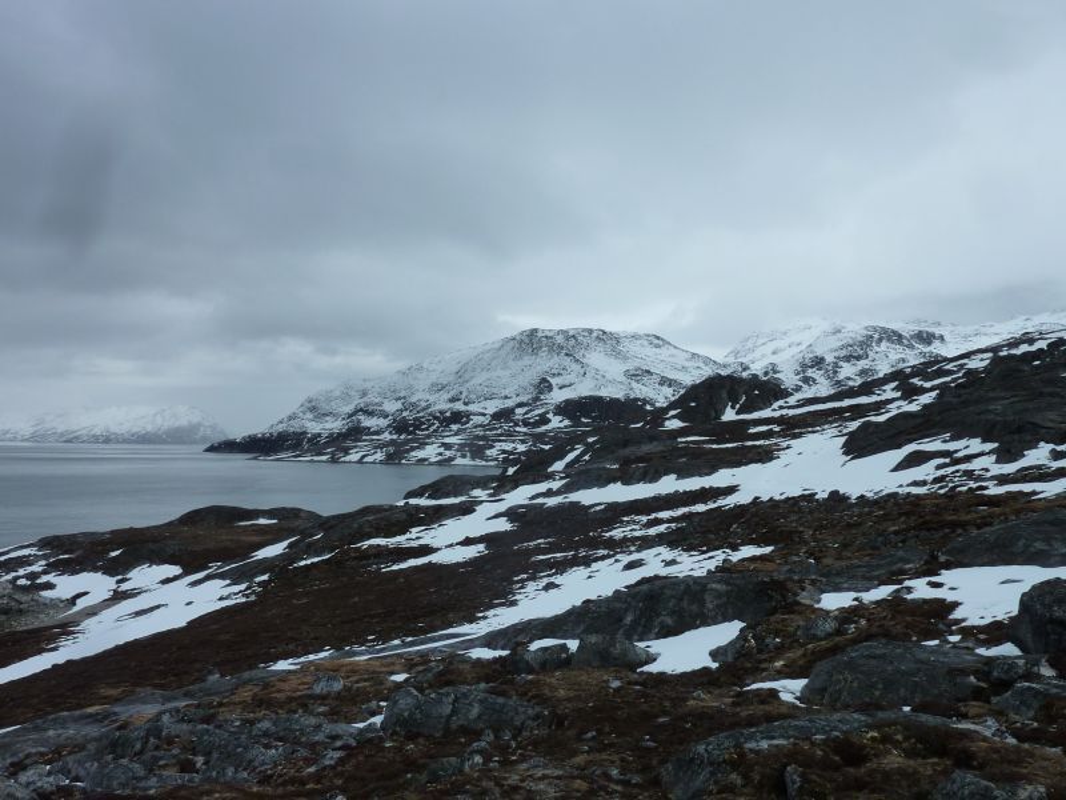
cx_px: 533
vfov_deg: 54.9
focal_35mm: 25
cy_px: 400
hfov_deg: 69.4
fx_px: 770
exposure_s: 1/640
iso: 125
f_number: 5.6
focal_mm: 4.1
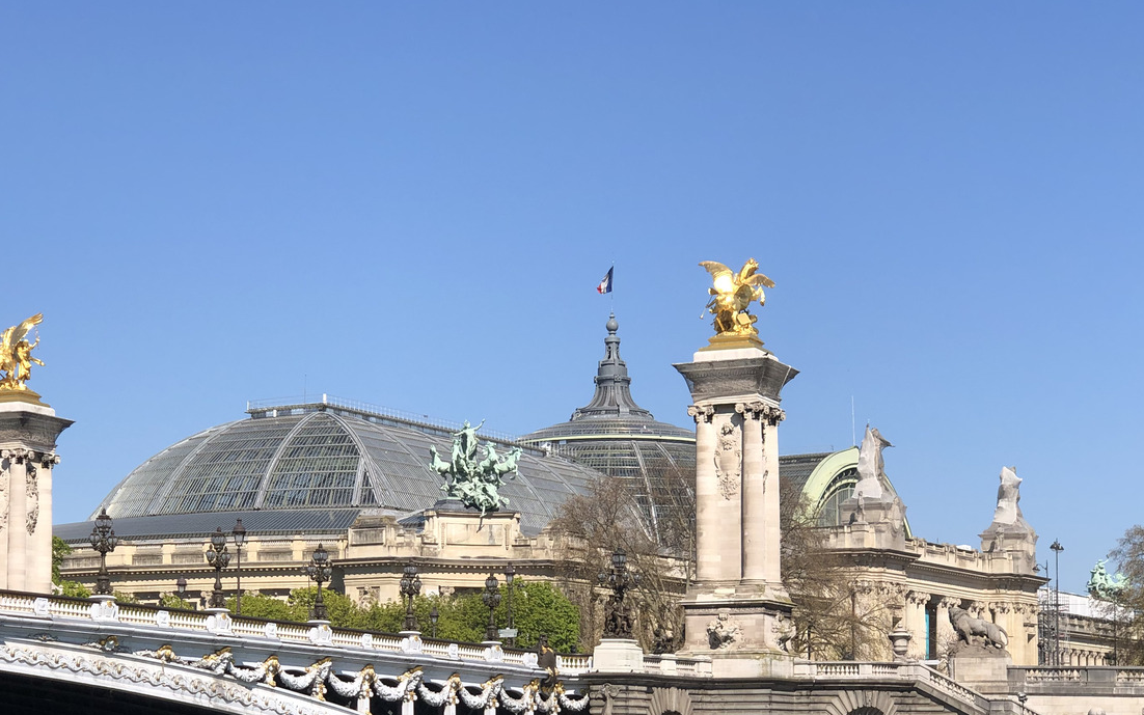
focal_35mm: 80
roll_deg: +0.6
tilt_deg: +4.5
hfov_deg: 25.8
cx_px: 497
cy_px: 587
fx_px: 2494
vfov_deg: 16.2
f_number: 2.4
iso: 16
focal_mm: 6
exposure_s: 1/1372
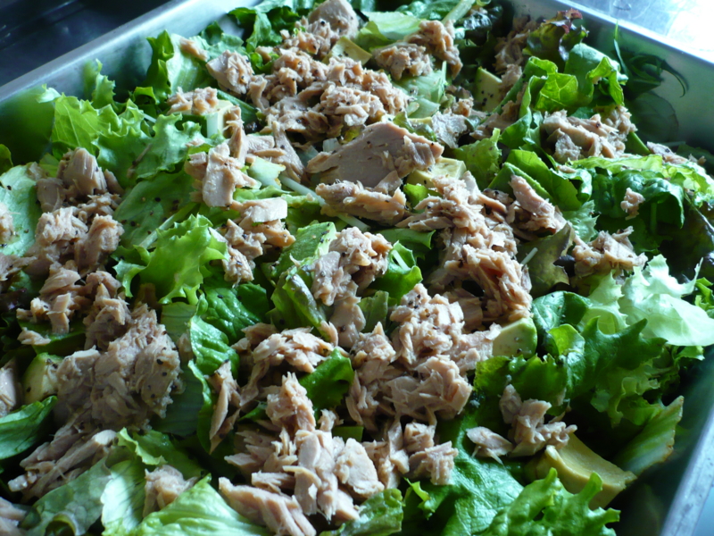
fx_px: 722
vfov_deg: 40.7
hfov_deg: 52.6
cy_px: 268
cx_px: 357
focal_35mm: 35
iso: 200
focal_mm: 5.8
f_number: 2.8
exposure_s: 1/20
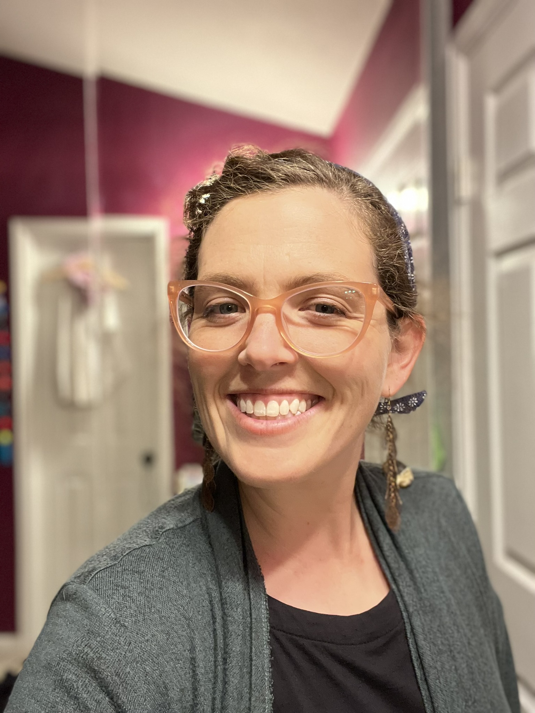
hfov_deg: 46.8
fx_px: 618
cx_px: 268
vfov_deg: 60.0
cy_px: 356
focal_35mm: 30
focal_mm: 2.71
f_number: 2.2
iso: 250
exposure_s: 1/60
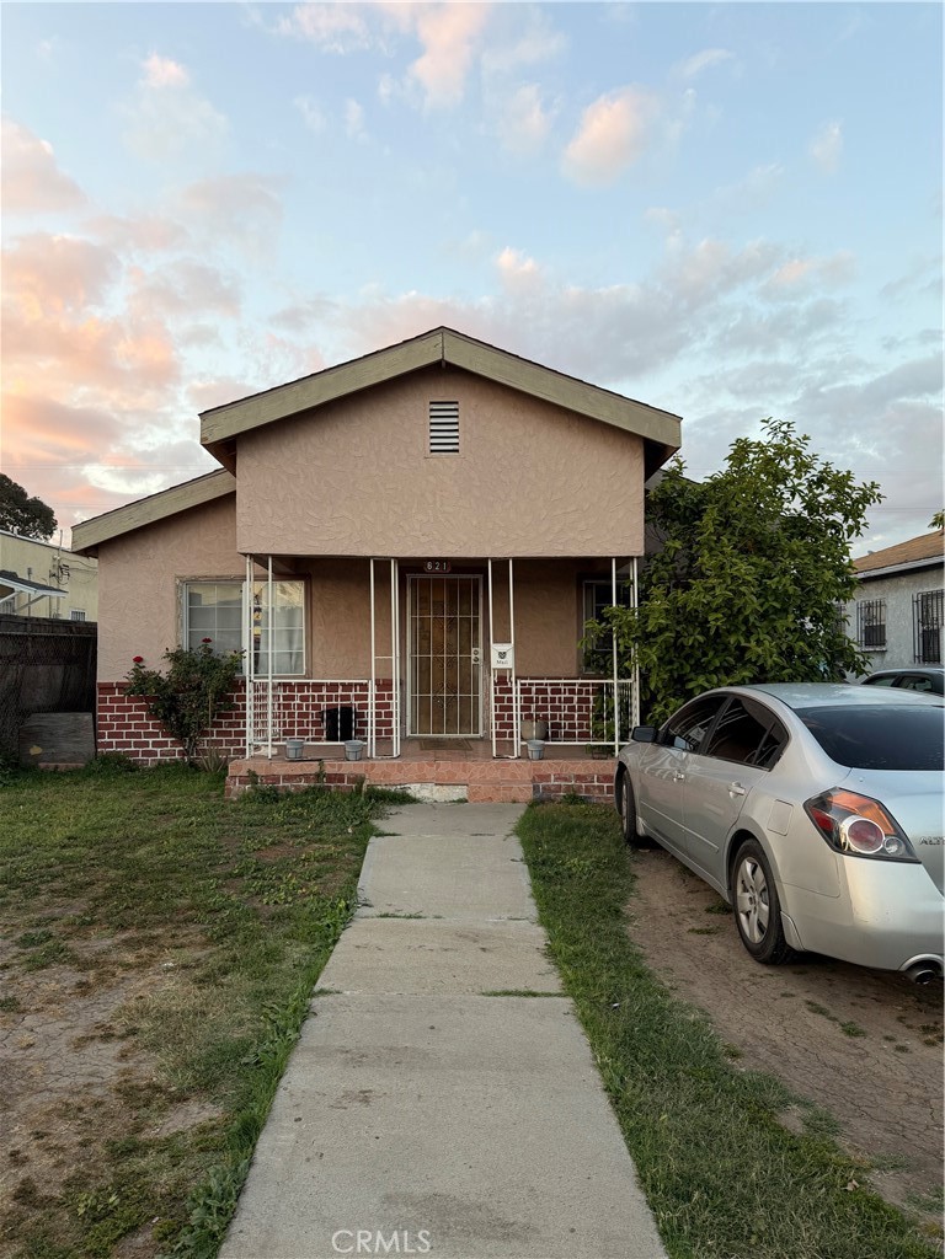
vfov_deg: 71.6
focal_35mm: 24
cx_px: 472
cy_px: 630
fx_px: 874
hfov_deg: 56.8
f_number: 1.78
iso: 50
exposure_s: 1/122
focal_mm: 6.76
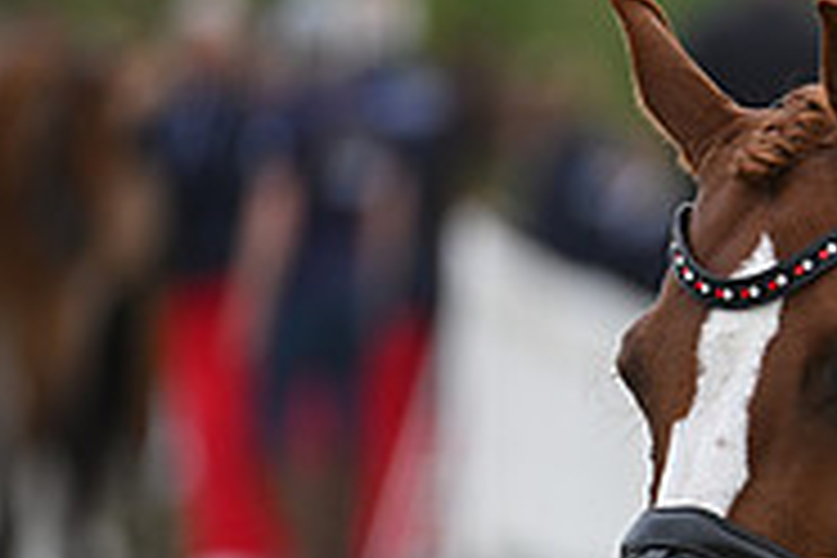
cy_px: 434
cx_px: 1282
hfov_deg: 1.7
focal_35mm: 1182
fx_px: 27479
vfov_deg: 1.2
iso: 560
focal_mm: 380
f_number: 5.6
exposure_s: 1/1600
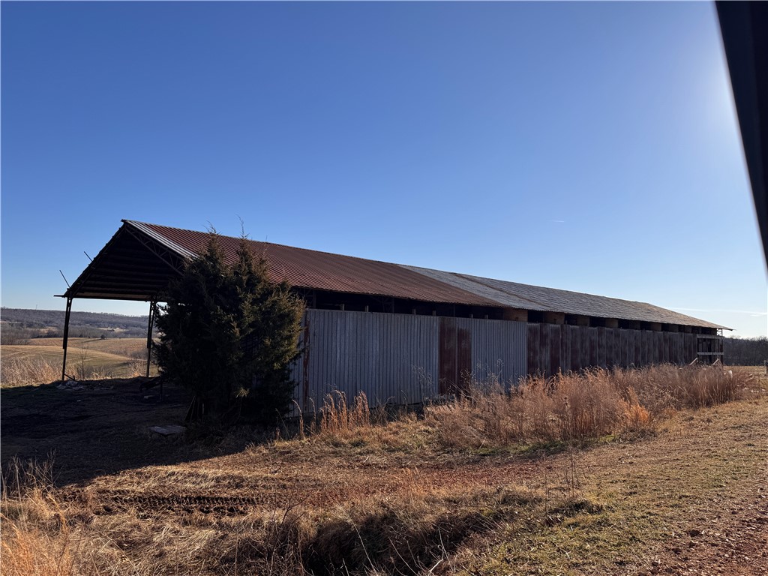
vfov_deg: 56.8
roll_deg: -1.8
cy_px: 288
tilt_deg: +3.8
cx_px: 384
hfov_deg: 71.6
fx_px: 532
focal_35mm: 24
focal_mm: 6.76
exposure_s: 1/7092
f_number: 1.78
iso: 80
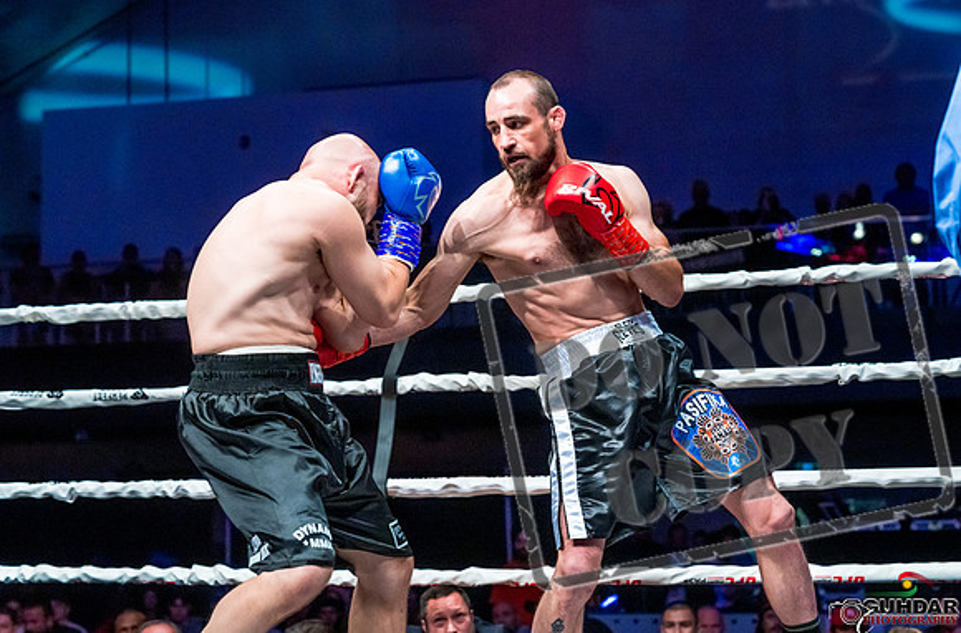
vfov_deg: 17.2
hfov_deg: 25.8
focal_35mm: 79
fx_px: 2096
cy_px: 307
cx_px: 533
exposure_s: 1/1000
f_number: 4
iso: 4000
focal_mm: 70
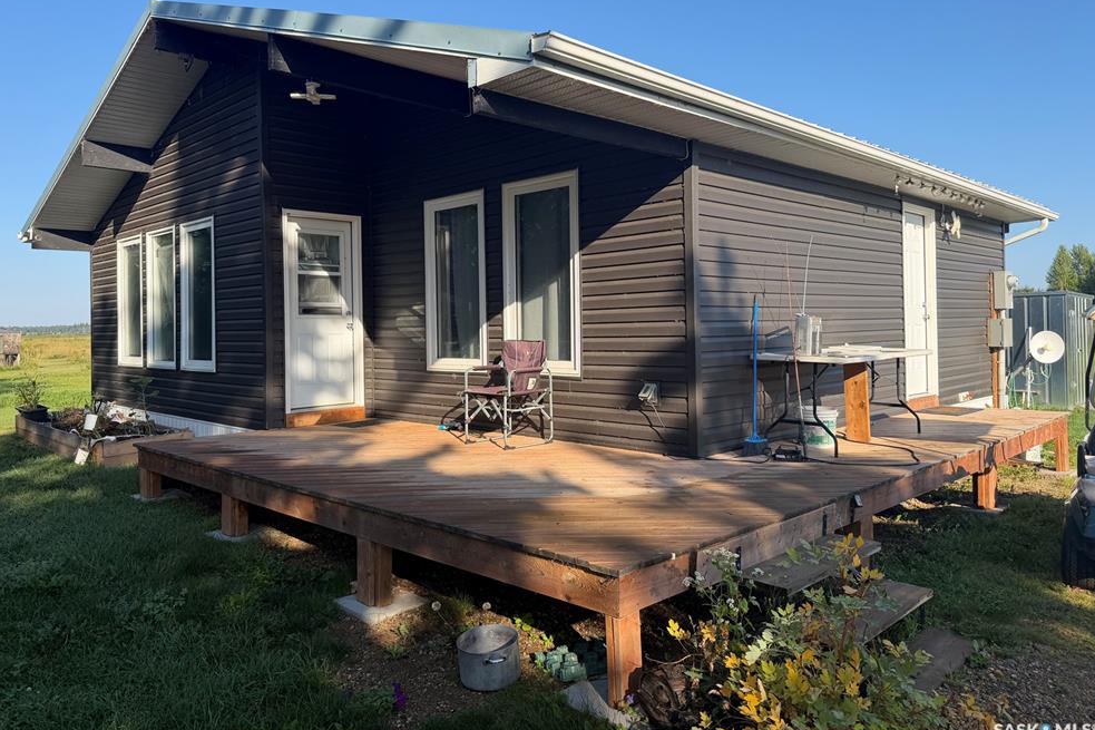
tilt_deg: +2.6
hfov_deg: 69.4
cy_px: 311
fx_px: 791
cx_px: 534
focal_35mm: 26
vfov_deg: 49.4
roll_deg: +1.4
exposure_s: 1/2053
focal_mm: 6.76
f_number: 1.78
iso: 80
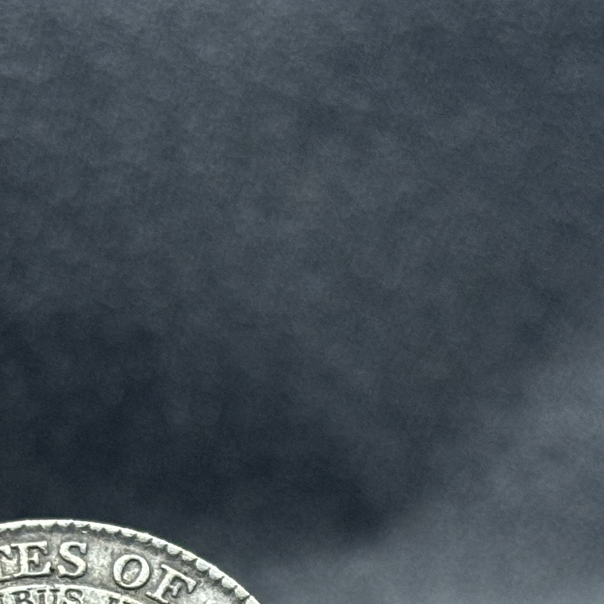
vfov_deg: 12.5
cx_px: 64
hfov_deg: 12.8
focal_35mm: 135
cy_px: 793
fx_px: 2665
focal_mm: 5.96
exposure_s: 1/60
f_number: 1.6
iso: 160
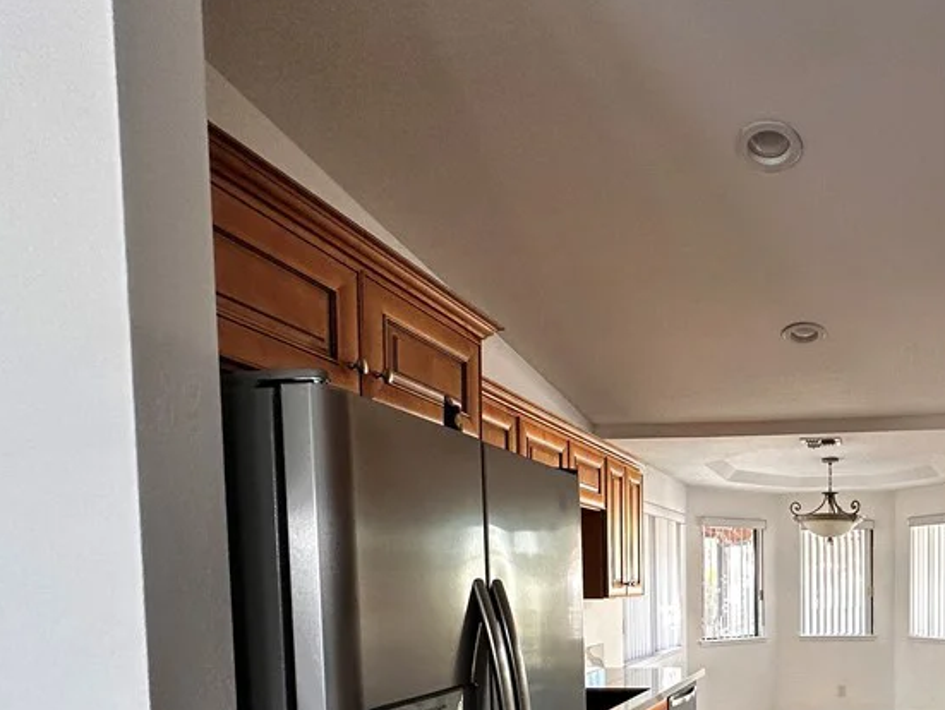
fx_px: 710
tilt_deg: -3.2
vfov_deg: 48.5
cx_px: 806
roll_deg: +0.5
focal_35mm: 26
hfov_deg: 59.7
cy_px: 616
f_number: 2.2
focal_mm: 2.22
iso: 125
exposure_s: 1/99
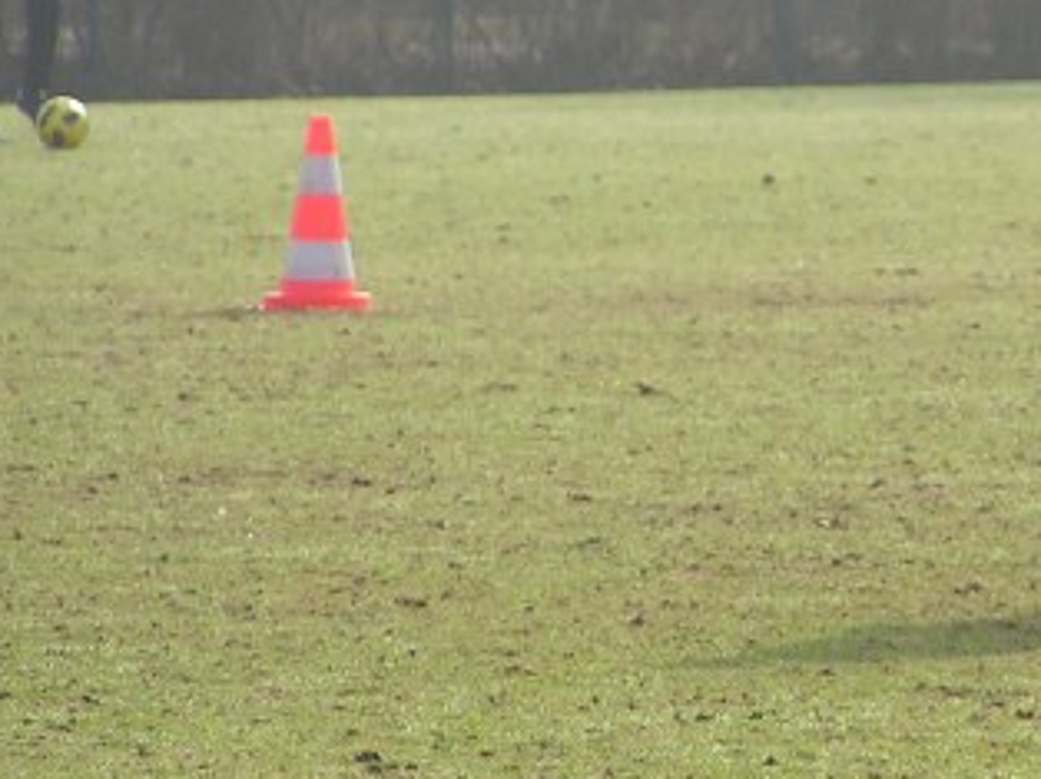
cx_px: 1200
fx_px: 20764
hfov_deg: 2.9
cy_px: 209
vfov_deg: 2.1
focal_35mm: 691
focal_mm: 41.4
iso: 50
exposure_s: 1/640
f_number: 3.5
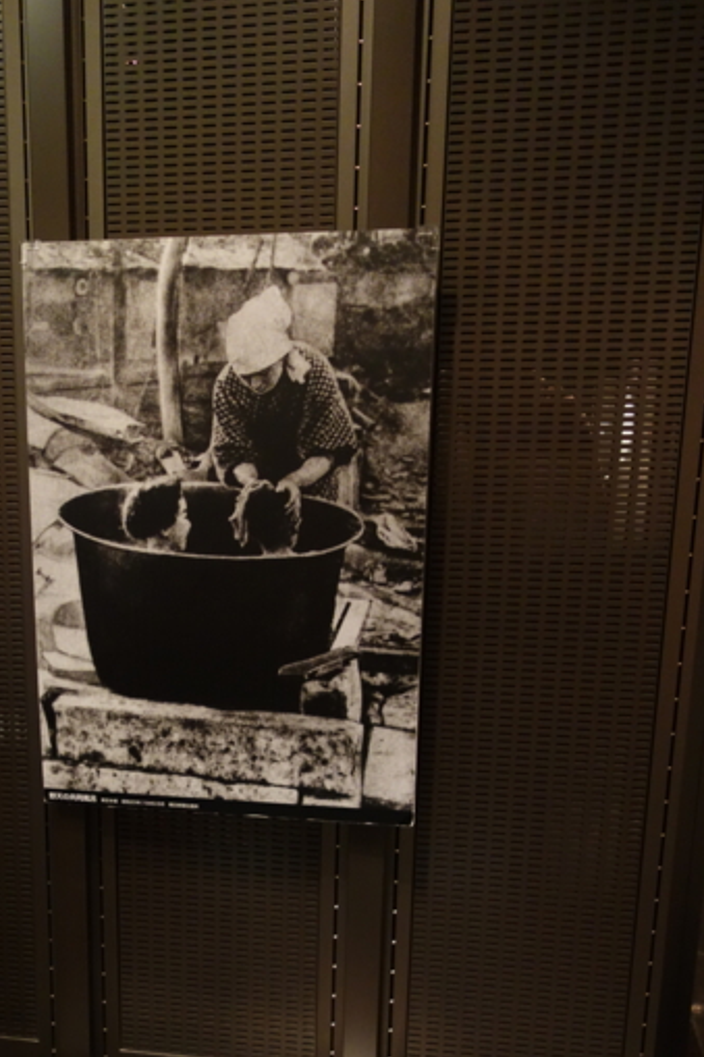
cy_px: 797
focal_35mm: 44
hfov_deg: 30.2
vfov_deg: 43.1
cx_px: 217
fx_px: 1291
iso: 800
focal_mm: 10.4
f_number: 1.8
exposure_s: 1/50
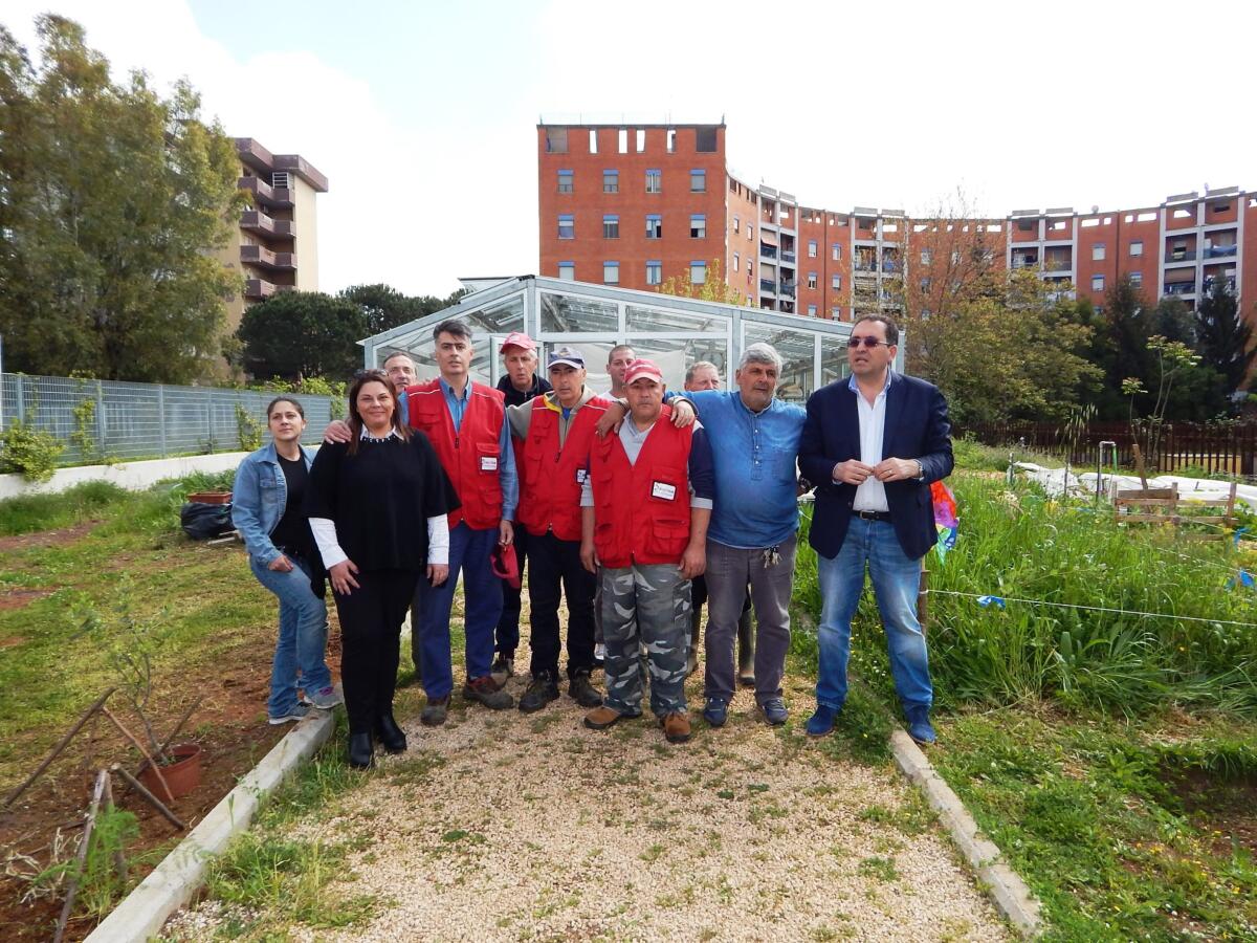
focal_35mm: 23
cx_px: 628
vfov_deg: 58.9
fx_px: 835
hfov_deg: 73.9
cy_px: 472
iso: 125
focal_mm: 4
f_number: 3
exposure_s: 1/800
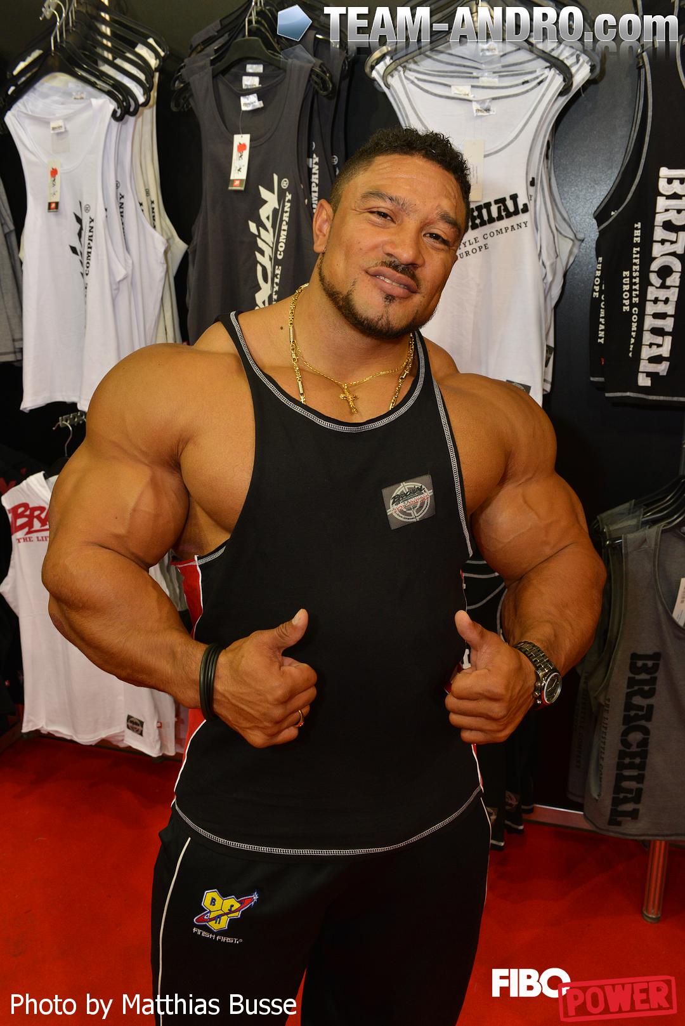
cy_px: 513
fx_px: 912
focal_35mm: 32
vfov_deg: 58.7
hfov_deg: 41.2
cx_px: 342
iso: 1000
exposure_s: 1/60
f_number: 7.1
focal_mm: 32
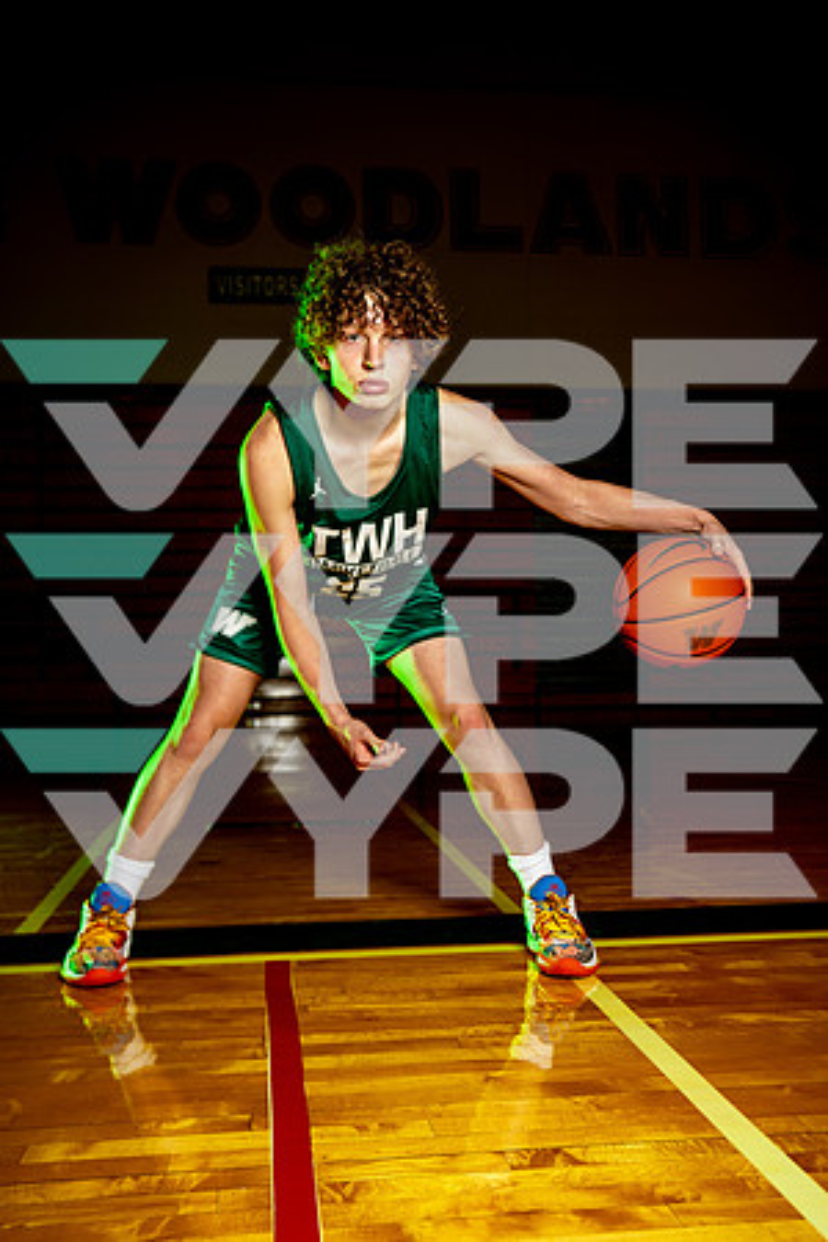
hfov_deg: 36.9
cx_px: 414
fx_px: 1242
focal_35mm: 36
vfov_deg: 53.1
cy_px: 621
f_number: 5
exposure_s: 1/250
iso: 200
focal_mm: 36
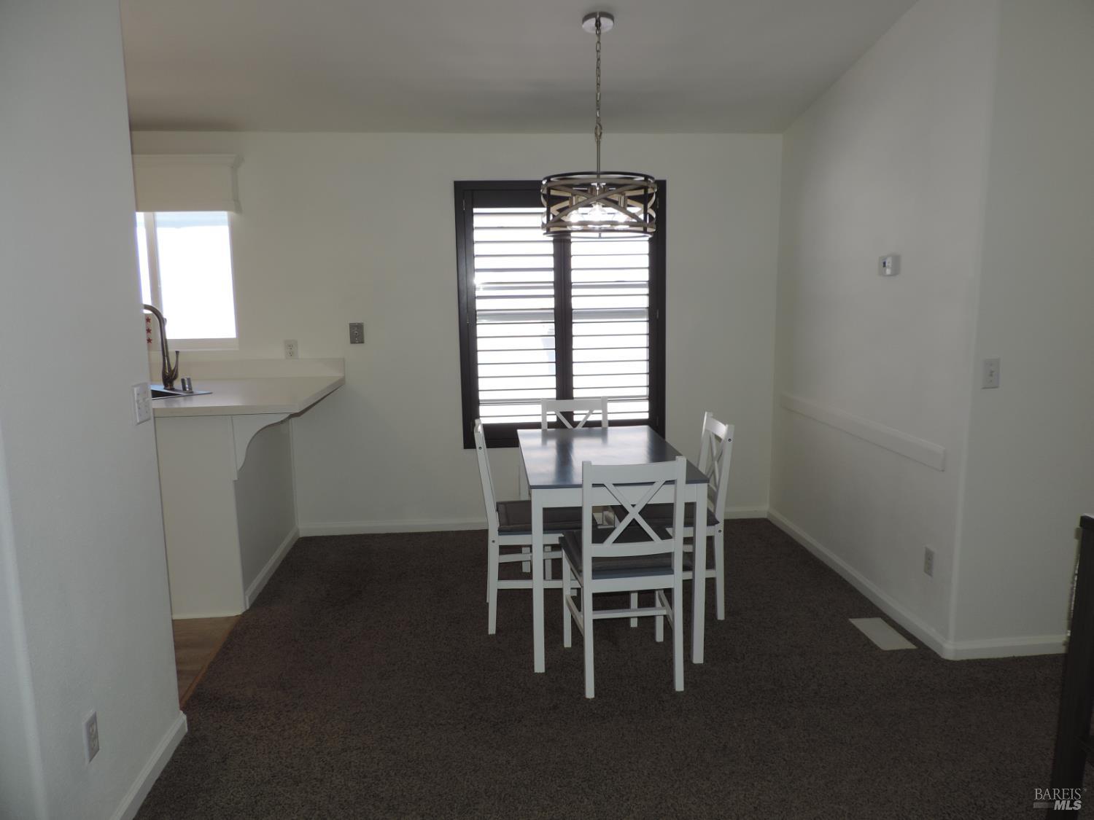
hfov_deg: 71.6
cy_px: 410
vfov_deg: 56.8
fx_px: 758
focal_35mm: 24
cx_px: 547
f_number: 3
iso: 80
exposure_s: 1/100
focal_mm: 4.3
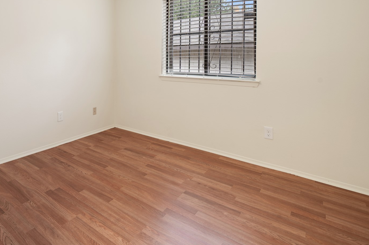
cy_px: 62
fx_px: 225
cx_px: 121
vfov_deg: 54.5
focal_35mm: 22
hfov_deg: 75.9
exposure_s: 1.3
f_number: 8
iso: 100
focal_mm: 14
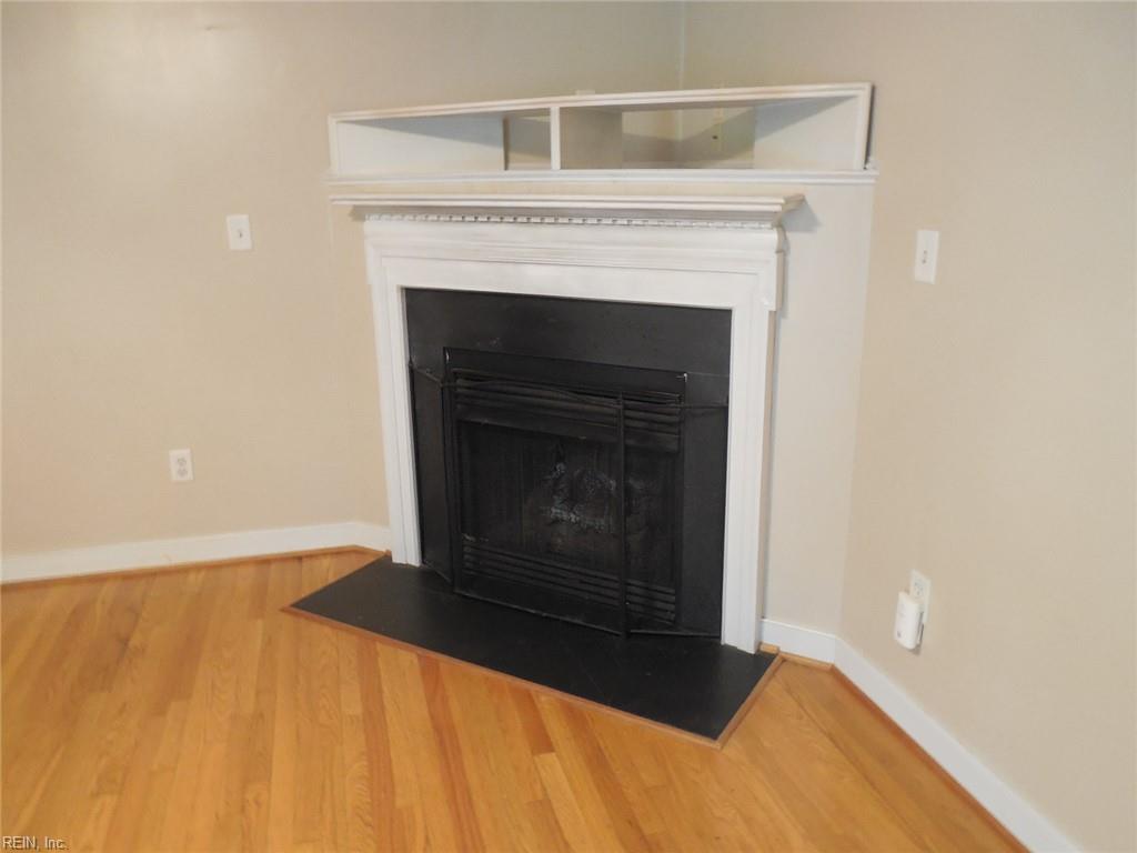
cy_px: 426
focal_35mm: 28
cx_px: 568
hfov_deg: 63.4
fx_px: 920
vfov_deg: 49.7
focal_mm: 5
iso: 450
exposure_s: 1/8
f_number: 3.5
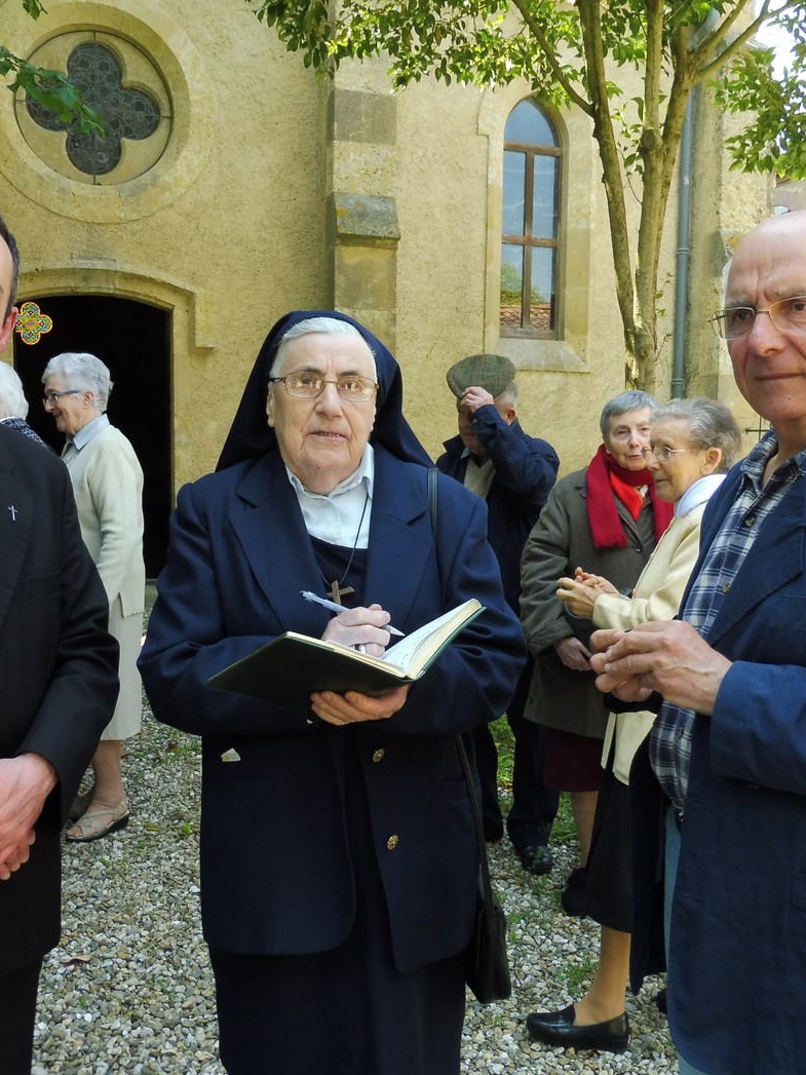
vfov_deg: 55.4
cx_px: 397
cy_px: 545
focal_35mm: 33
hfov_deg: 42.9
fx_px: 1025
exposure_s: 1/125
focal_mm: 4.3
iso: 100
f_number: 3.3
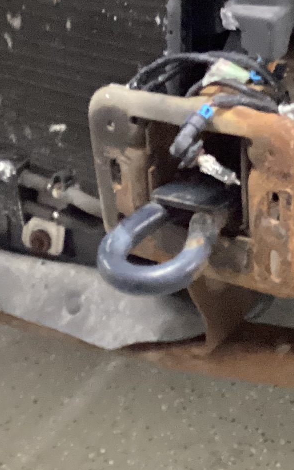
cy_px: 96
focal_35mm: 114
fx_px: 1462
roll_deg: +2.7
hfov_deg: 11.5
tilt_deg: -23.5
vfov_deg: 18.1
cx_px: 135
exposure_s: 1/30
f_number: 2.4
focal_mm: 3.3
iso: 640
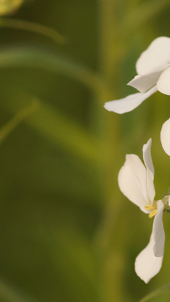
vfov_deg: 6.6
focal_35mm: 326
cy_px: 189
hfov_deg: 3.7
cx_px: 245
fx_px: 2613
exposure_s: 1/160
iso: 125
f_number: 5
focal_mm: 100
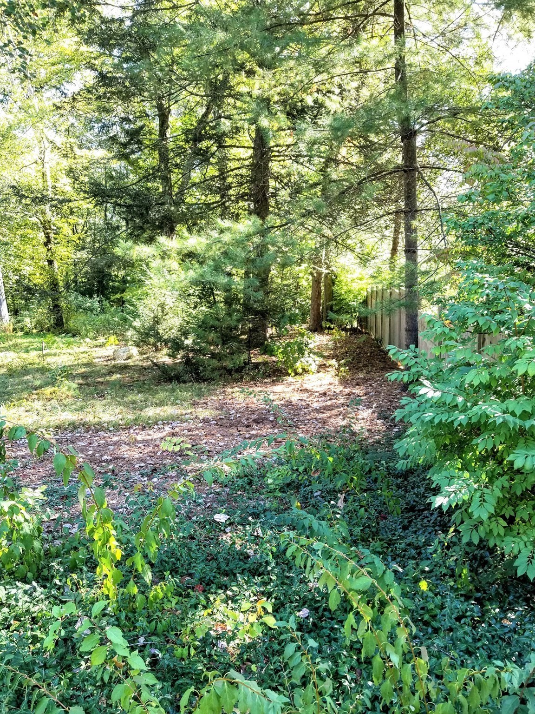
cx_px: 268
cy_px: 357
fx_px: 536
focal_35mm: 26
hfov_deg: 53.1
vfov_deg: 67.3
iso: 50
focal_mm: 4.3
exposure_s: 1/86
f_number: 1.7
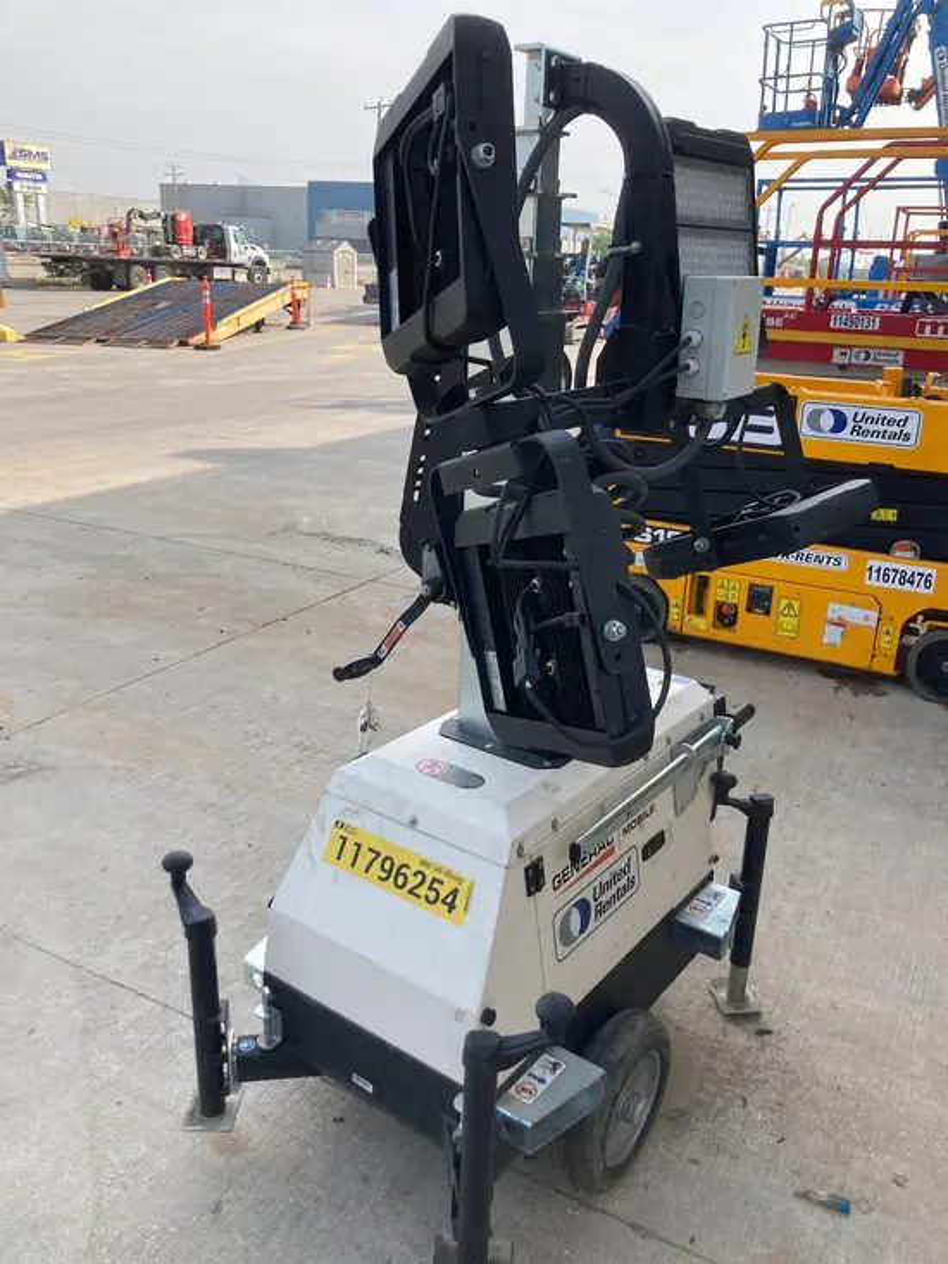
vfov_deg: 63.4
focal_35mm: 28
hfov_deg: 49.8
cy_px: 632
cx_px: 474
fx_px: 1022
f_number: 1.8
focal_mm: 3.99
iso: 20
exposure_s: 1/867
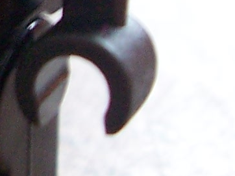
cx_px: -151
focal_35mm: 223
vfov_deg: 6.5
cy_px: -121
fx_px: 1513
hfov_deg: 8.6
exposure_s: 1/15
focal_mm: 6
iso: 140
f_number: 2.8
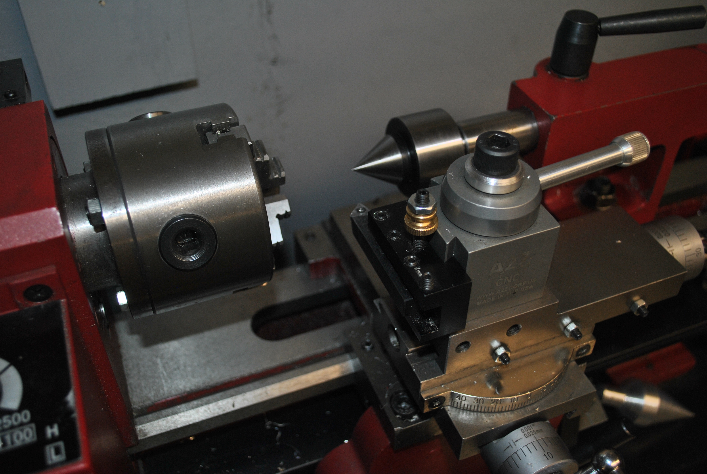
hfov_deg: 53.1
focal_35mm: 36
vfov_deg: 37.0
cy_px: 237
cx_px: 354
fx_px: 708
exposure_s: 1/60
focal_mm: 24
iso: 200
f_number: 4
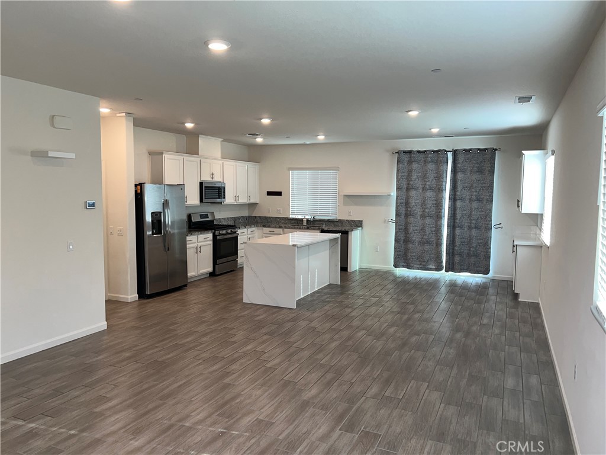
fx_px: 455
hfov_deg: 67.3
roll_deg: -0.6
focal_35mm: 26
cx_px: 303
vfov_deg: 53.1
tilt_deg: -4.5
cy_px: 228
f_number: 1.5
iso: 50
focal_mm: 5.7
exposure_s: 1/120
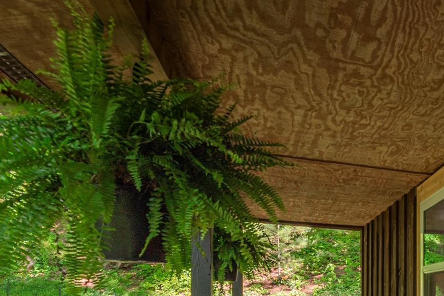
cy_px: 293
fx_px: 419
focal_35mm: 34
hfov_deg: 42.7
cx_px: 496
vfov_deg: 35.4
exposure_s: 1/160
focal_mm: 14
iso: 320
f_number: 8
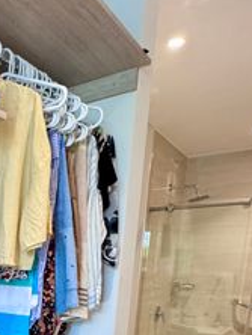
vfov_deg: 38.7
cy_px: 348
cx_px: -29
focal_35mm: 42
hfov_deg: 30.6
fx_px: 407
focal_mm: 2.22
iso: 320
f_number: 2.2
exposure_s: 1/99
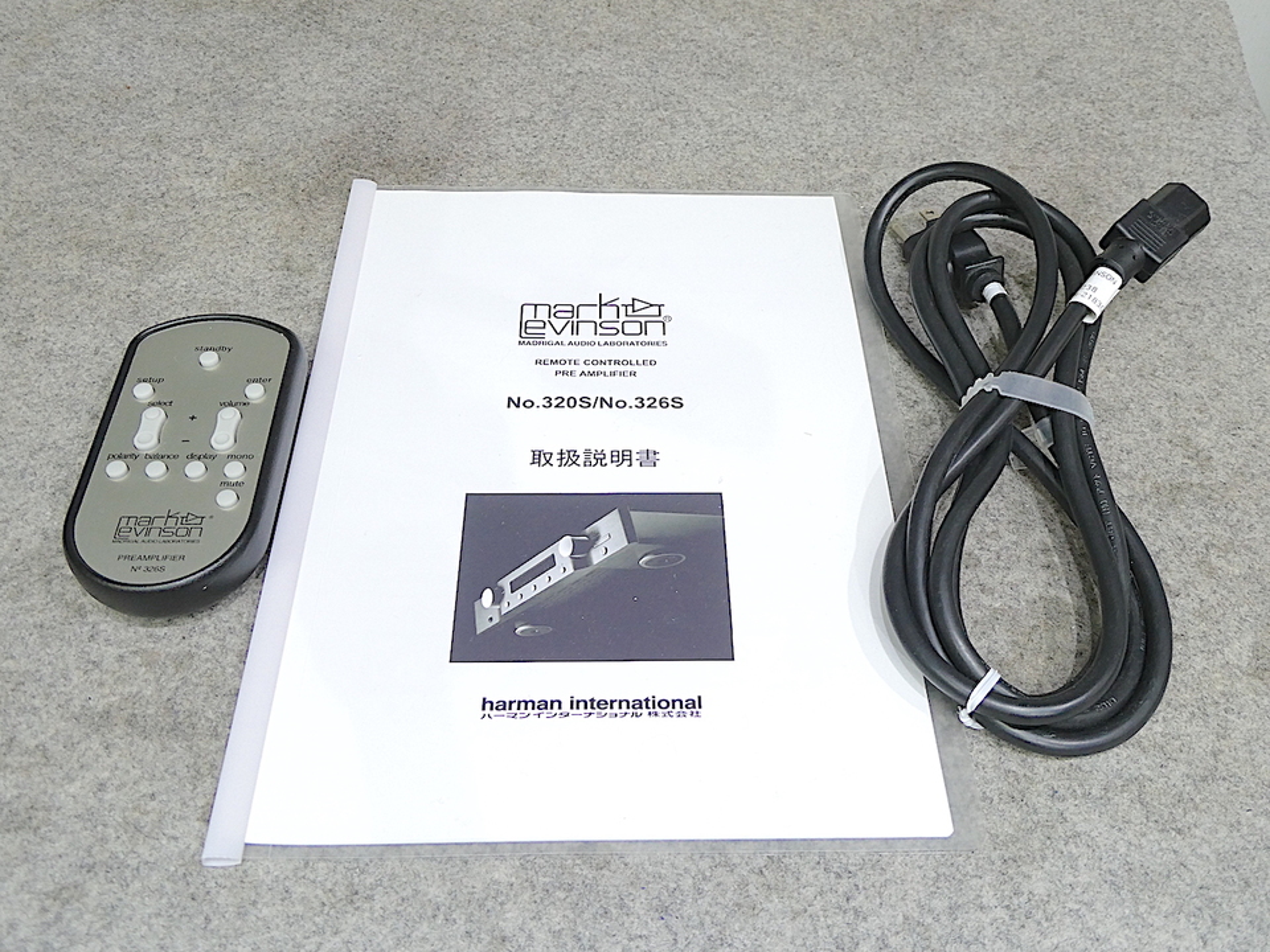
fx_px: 1211
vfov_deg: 42.9
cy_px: 476
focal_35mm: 33
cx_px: 635
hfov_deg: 55.4
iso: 200
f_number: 3.6
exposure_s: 1/20
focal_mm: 5.8
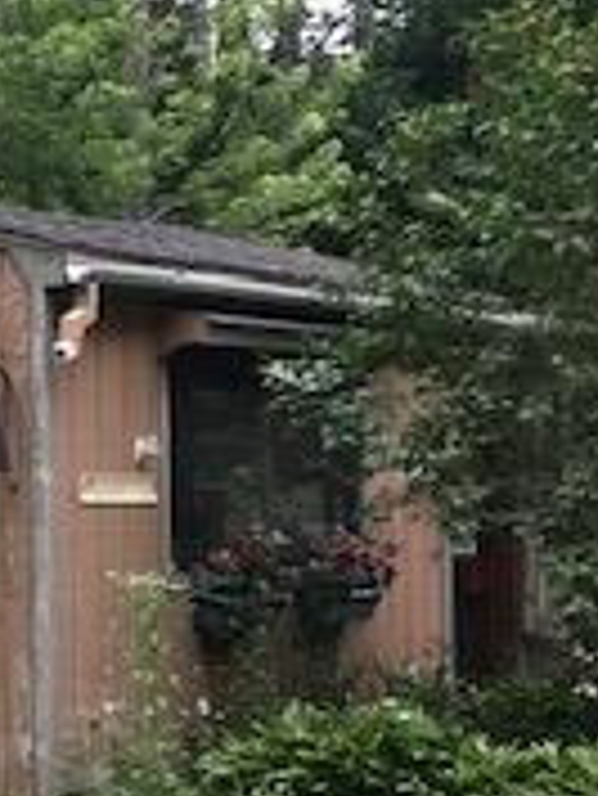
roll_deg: -0.2
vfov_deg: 19.4
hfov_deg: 13.5
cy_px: 463
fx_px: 2324
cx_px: -382
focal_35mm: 101
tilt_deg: +1.9
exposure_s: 1/120
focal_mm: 3.99
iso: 32
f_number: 1.8
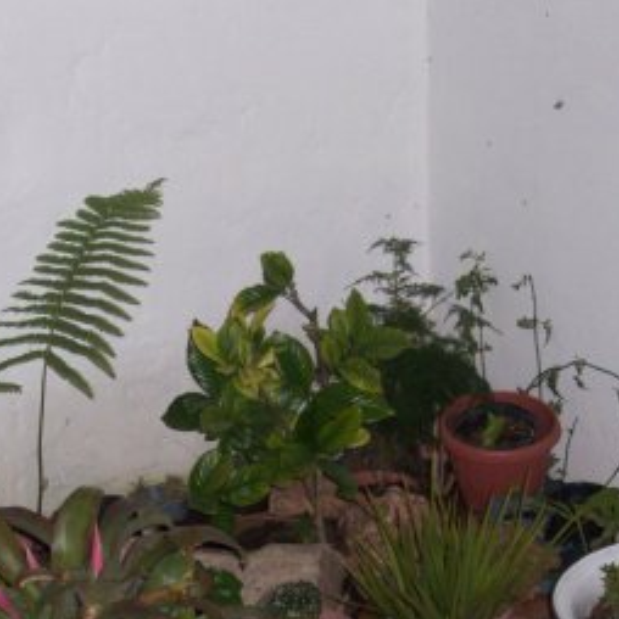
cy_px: 407
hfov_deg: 16.9
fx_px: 2084
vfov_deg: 16.9
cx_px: 358
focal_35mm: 103
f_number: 4.1
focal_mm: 11
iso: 200
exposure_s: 1/76.6
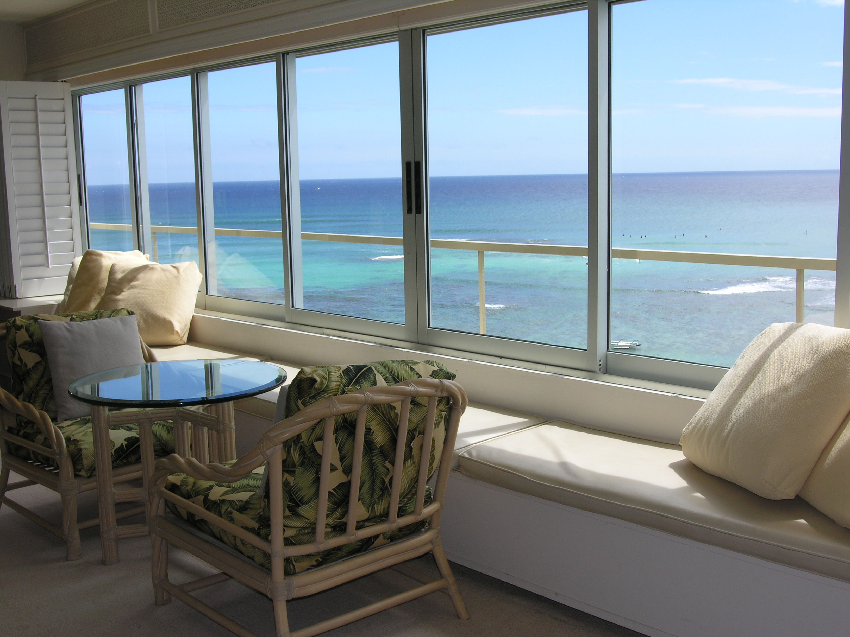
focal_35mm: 39
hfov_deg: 47.9
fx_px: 958
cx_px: 425
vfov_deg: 36.8
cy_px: 318
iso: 50
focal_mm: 10
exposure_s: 1/172
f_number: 6.3
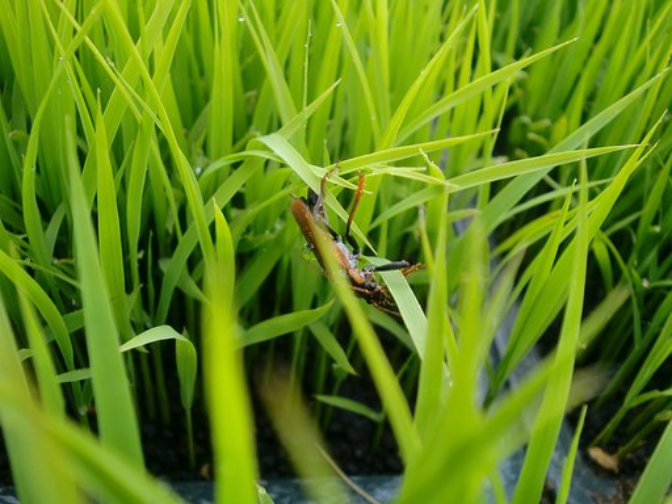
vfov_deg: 41.8
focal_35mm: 34
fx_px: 660
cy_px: 252
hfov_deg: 54.0
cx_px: 336
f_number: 2.8
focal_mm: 5.58
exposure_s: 1/100
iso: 64
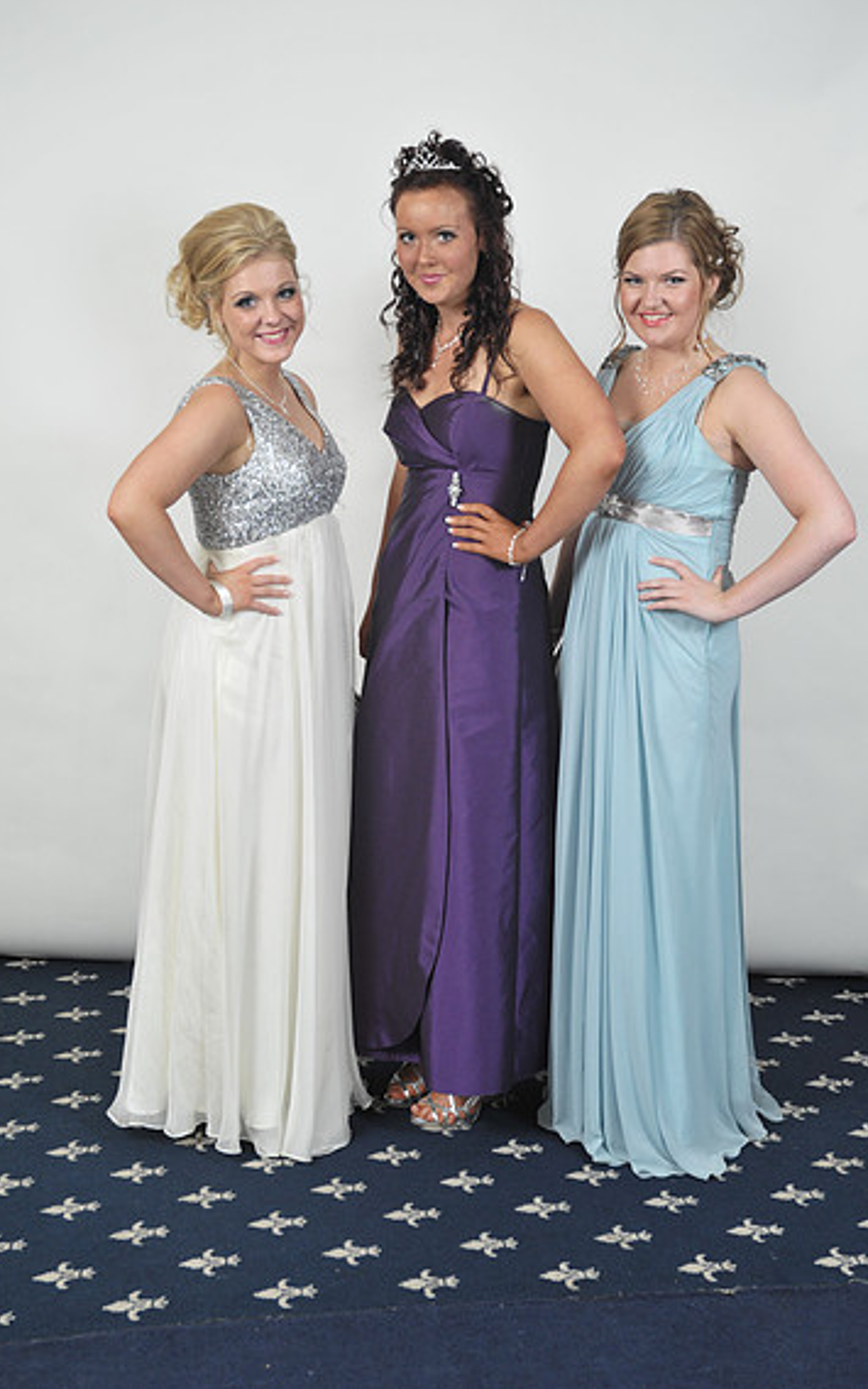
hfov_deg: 24.9
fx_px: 1968
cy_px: 685
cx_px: 443
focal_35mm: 52
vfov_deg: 38.9
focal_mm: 50
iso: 1000
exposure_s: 1/160
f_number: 7.1
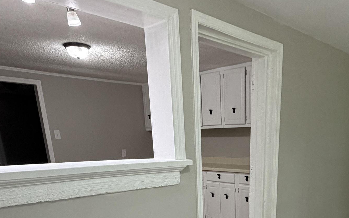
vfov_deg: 32.2
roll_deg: +0.7
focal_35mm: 34
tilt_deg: -18.5
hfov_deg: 55.5
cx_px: 234
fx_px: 323
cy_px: 248
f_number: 2.2
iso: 250
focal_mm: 2.22
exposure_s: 1/60
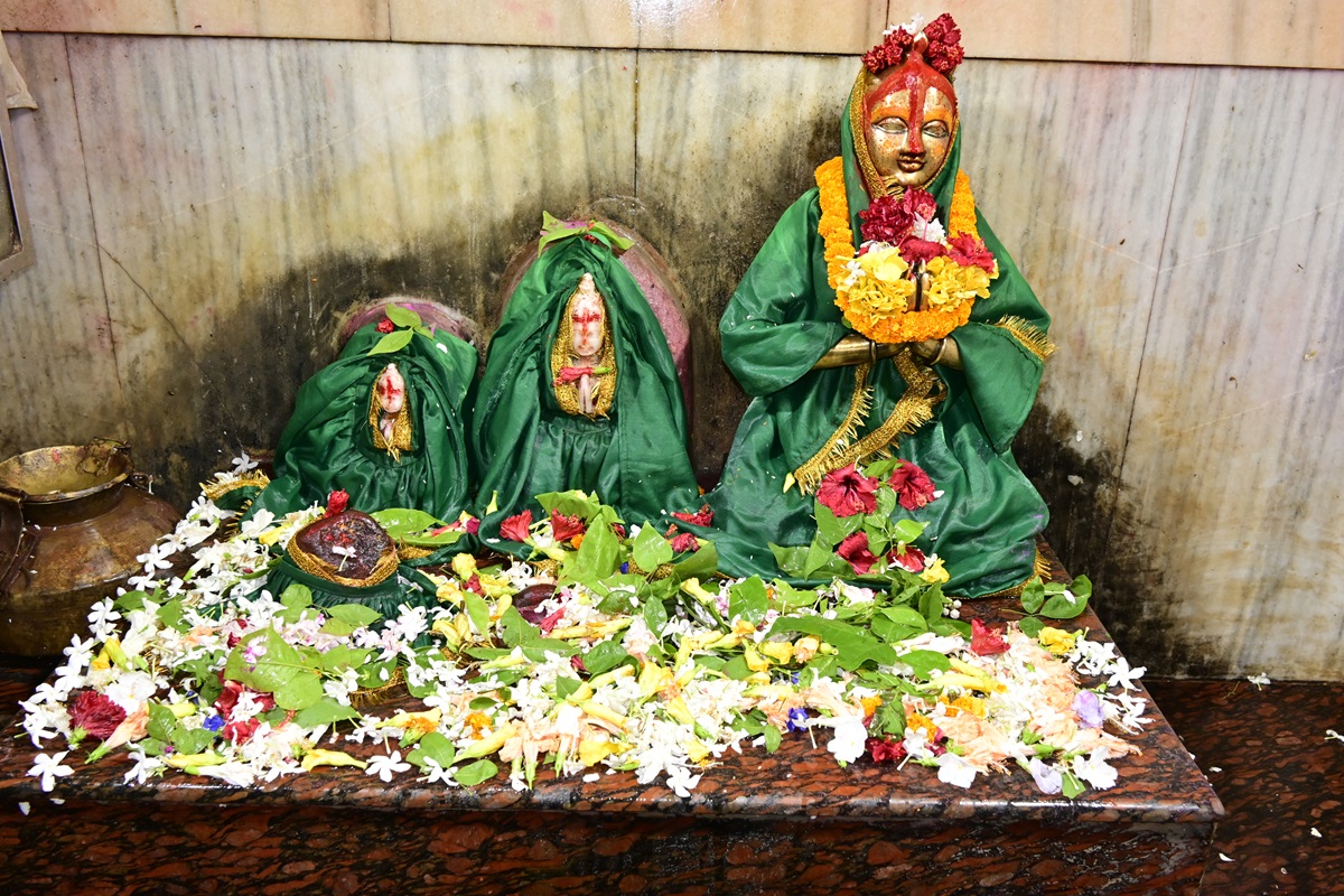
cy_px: 448
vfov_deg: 43.6
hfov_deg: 61.9
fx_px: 1120
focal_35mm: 30
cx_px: 672
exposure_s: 1/100
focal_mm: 20
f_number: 5
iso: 1250
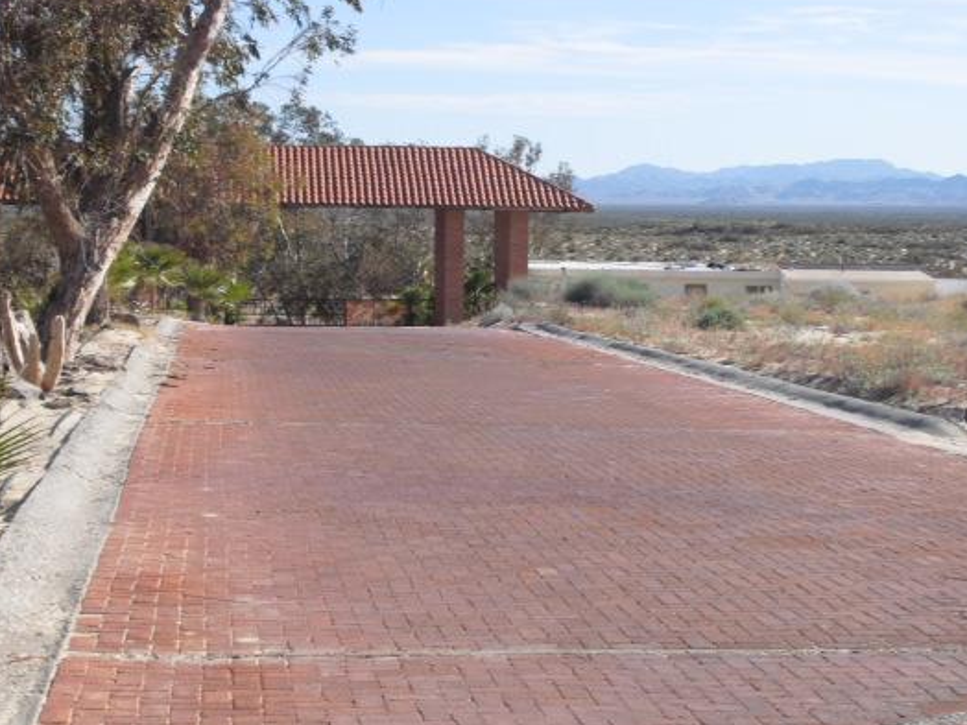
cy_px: 389
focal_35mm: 77
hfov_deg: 25.3
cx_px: 484
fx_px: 2151
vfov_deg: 19.1
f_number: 10.6
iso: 64
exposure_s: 1/60
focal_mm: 11.2
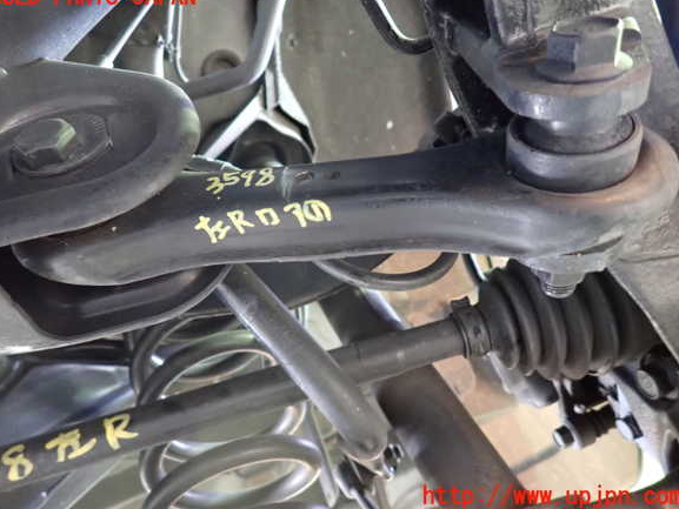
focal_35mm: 26
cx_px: 335
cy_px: 247
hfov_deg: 67.3
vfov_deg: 53.1
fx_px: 510
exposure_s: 1/8
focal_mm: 4.5
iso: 1250
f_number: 2
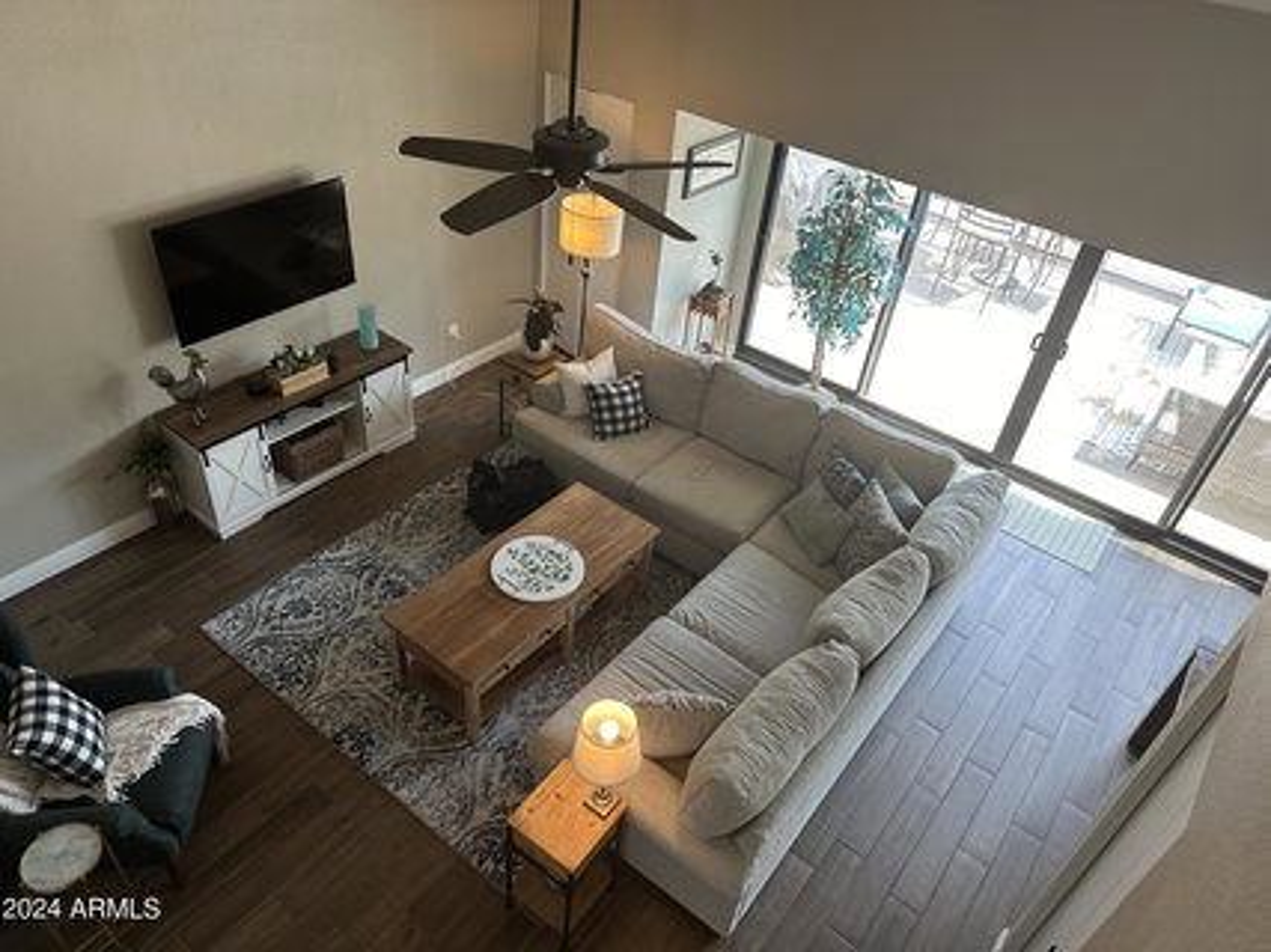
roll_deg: -6.7
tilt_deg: -38.4
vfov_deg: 56.8
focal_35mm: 24
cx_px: 636
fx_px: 881
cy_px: 476
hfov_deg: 71.6
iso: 80
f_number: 1.78
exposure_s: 1/120
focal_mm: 6.86
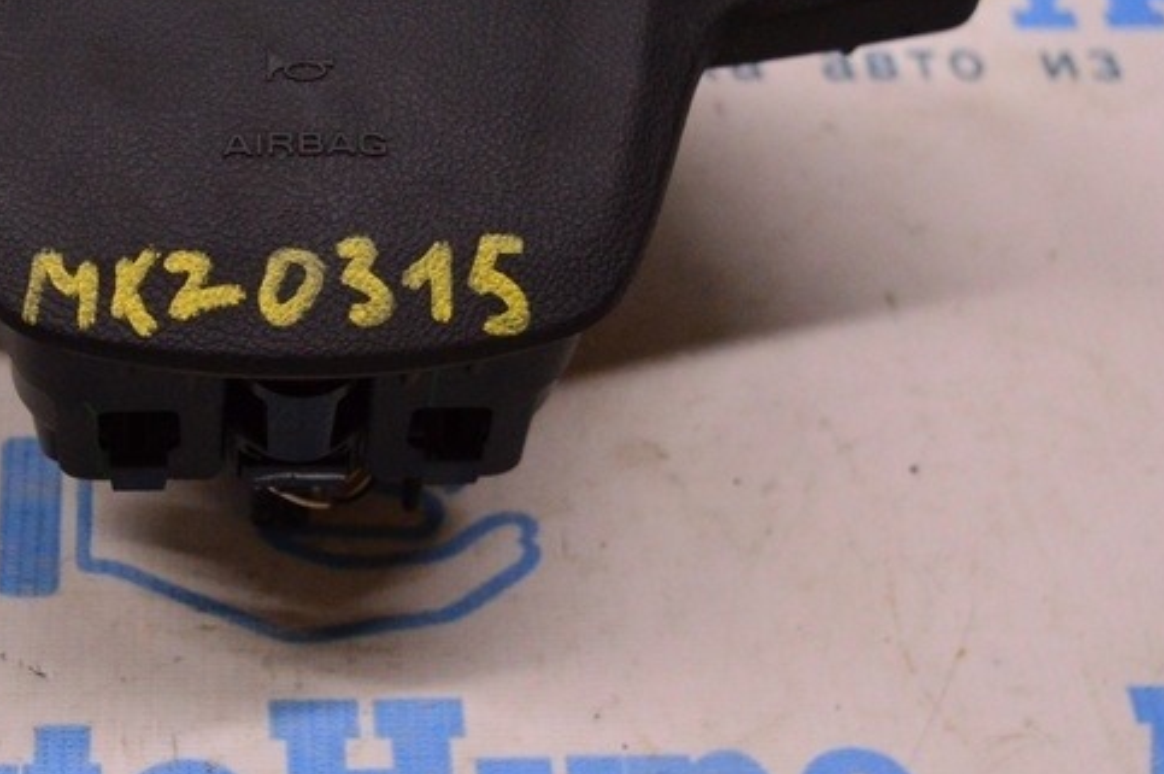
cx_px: 200
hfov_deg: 28.1
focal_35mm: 70
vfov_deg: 19.3
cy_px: 250
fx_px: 2261
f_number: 4
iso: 1600
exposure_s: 1/400
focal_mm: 22
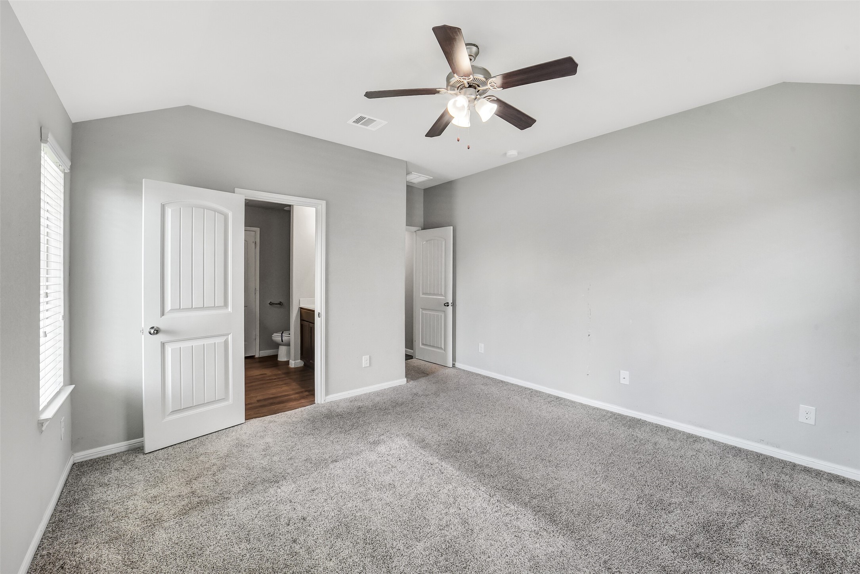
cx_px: 430
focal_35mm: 14
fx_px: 335
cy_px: 287
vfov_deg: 81.2
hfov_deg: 104.2
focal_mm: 14
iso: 500
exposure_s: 1/20
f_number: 11
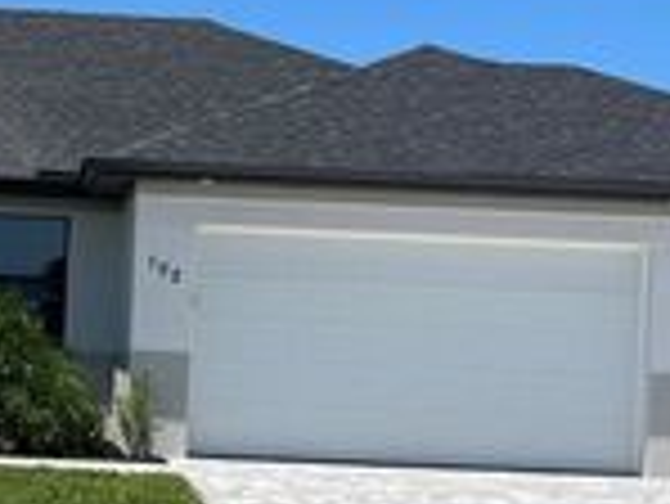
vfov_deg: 16.9
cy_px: 344
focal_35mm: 87
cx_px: 72
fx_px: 1685
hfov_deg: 22.0
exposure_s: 1/6135
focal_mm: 4.2
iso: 32
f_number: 1.6
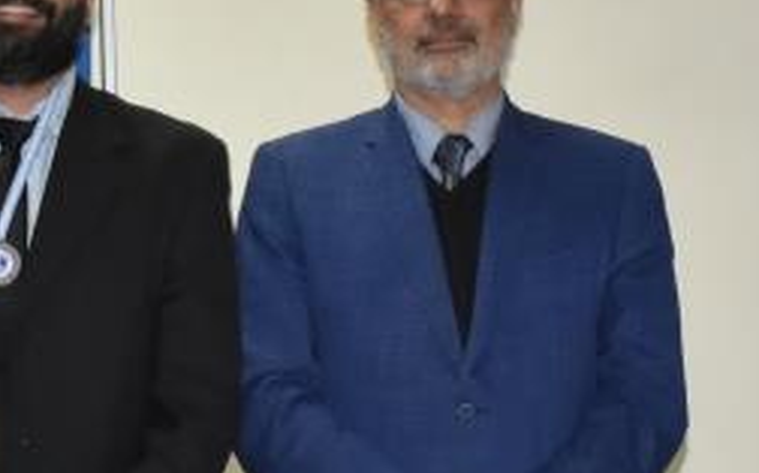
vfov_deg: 5.0
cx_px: -223
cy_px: 420
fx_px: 5394
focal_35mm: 261
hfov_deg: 8.0
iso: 1600
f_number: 8
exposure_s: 1/60
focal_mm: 42
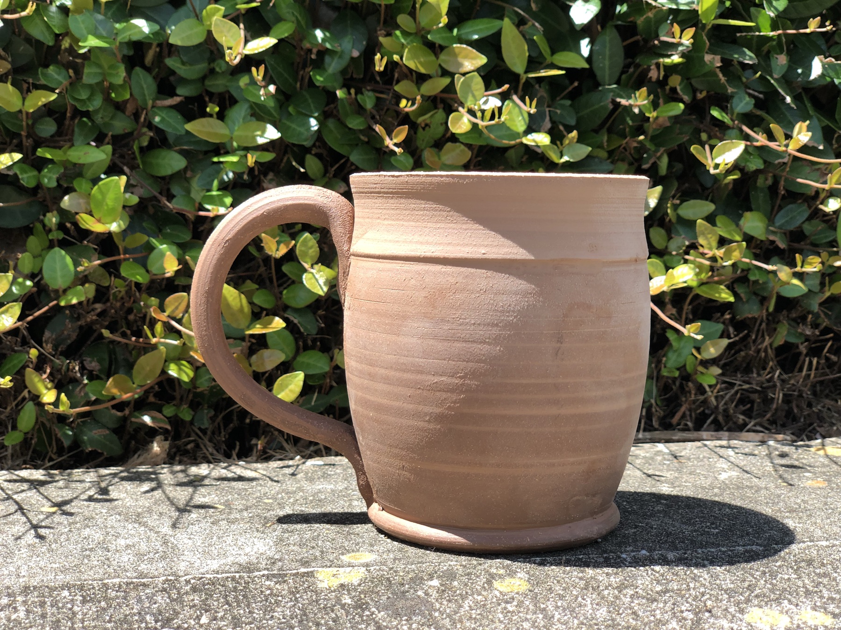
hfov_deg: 36.8
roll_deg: -0.3
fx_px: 1263
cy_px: 315
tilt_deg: -7.0
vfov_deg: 28.0
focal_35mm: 52
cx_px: 420
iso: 16
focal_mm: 6
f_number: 2.4
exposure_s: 1/232
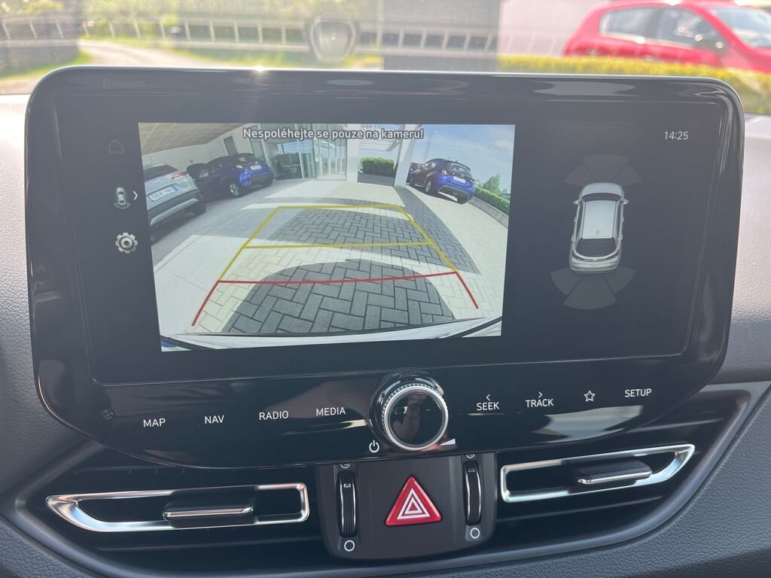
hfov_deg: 67.3
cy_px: 289
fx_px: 579
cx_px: 386
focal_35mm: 26
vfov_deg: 53.1
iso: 40
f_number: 1.6
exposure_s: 1/197
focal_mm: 5.1
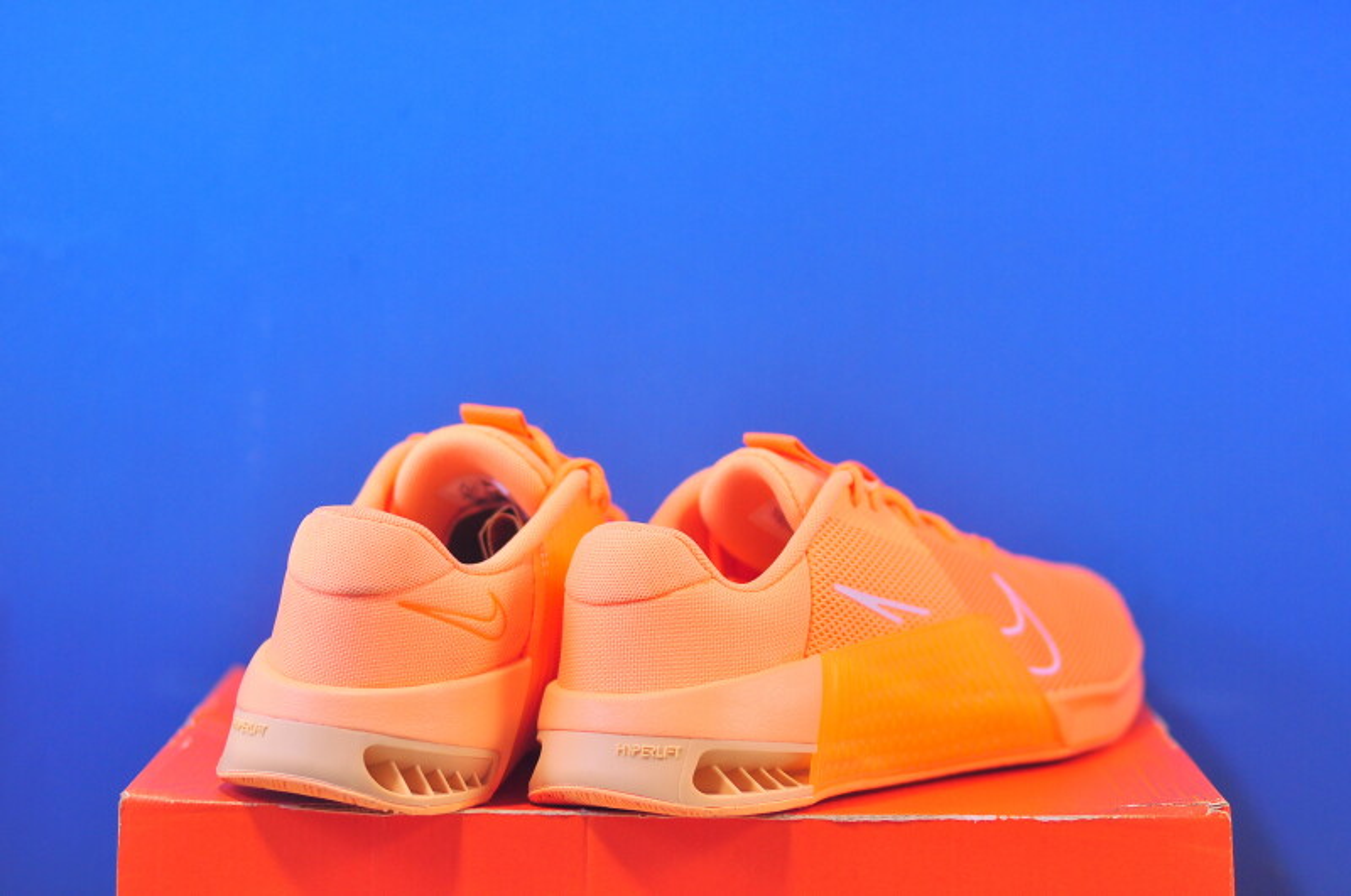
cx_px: 676
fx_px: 2811
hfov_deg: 27.0
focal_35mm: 75
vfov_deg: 18.1
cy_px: 448
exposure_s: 1/320
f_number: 2.2
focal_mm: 50
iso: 250
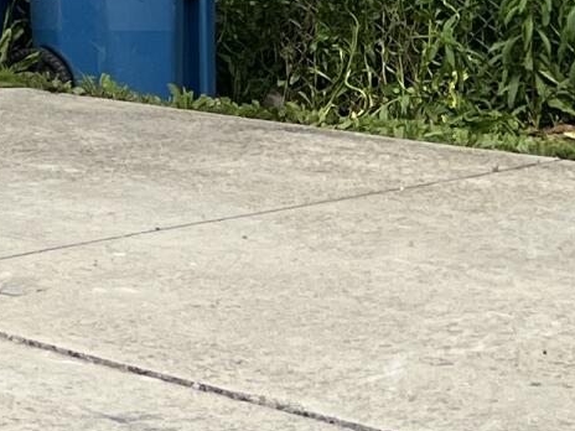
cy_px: -348
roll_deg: -0.4
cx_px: -1152
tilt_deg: +0.2
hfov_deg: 9.3
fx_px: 2791
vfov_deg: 8.5
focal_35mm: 168
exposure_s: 1/4444
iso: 50
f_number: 1.5
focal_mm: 5.7
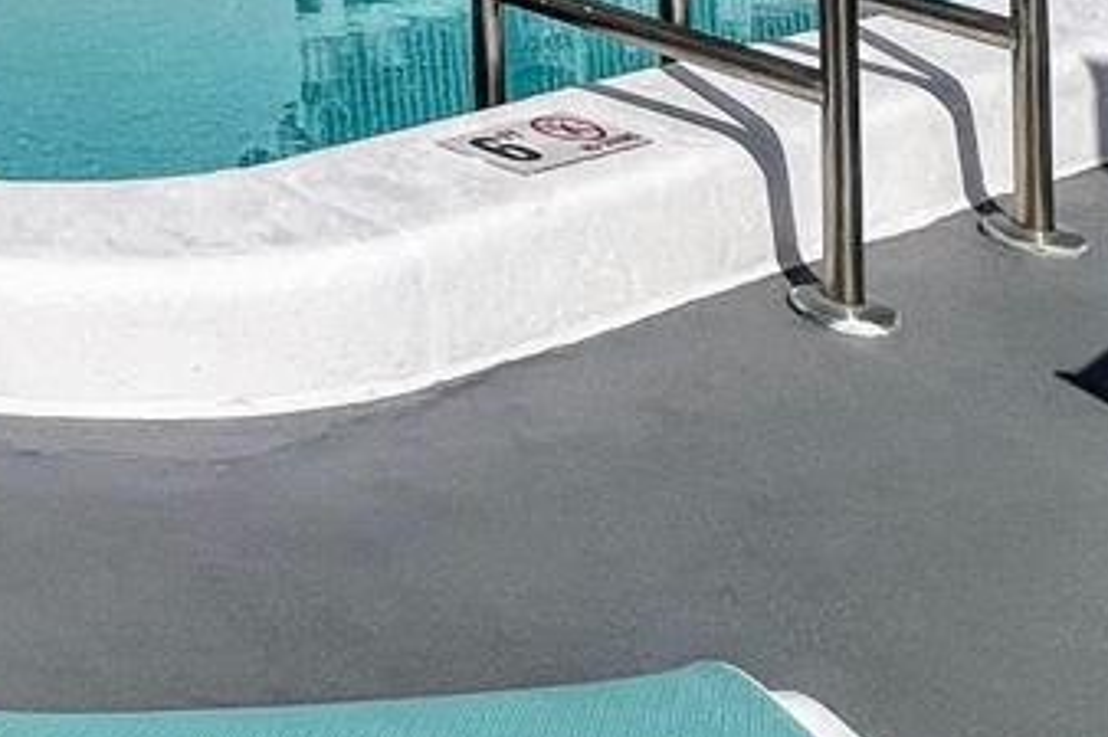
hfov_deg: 24.8
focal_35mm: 64
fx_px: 1969
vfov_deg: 15.0
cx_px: -518
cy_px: -920
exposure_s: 1/6944
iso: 40
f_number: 1.8
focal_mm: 1.57
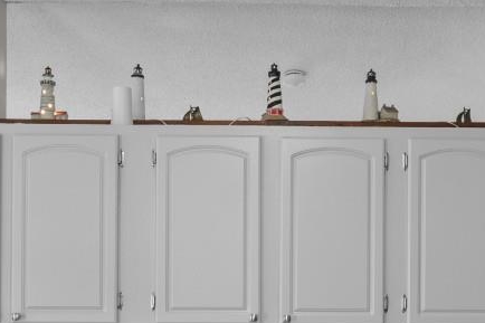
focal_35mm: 56
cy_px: 289
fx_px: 754
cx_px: 267
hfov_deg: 35.6
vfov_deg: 23.5
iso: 100
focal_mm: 10
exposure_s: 1/2
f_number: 4.5
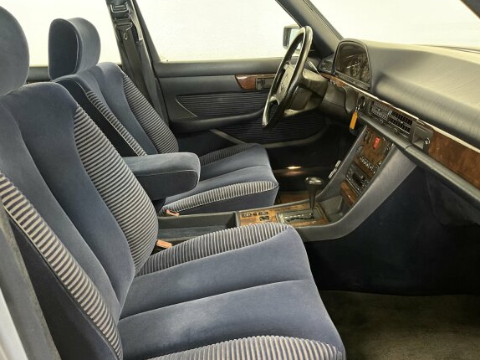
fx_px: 402
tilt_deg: -23.2
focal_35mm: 29
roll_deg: +3.5
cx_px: 228
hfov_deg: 61.6
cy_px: 188
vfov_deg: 48.2
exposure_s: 1/30
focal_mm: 5.1
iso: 800
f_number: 1.6
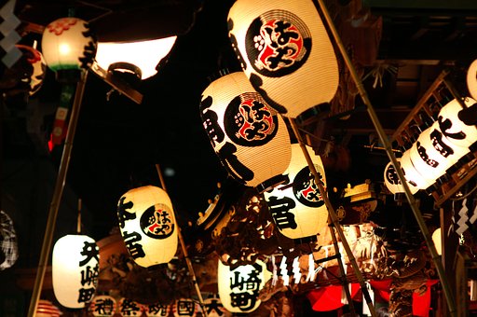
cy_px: 158
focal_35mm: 128
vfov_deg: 10.7
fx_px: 1687
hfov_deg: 16.1
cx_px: 238
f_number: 2.4
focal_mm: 85
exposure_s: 1/200
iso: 800
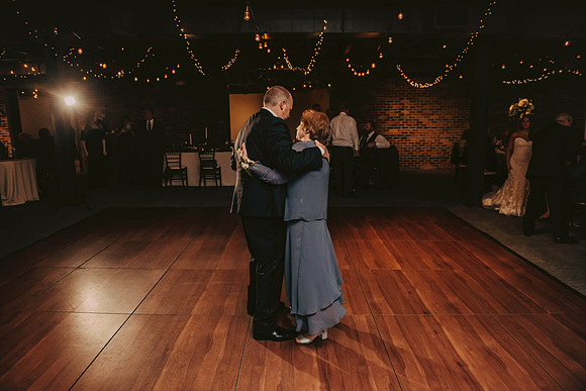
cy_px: 196
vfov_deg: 53.2
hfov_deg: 73.7
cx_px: 293
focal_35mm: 24
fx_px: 391
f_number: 3.2
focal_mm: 24
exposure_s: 1/200
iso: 2000
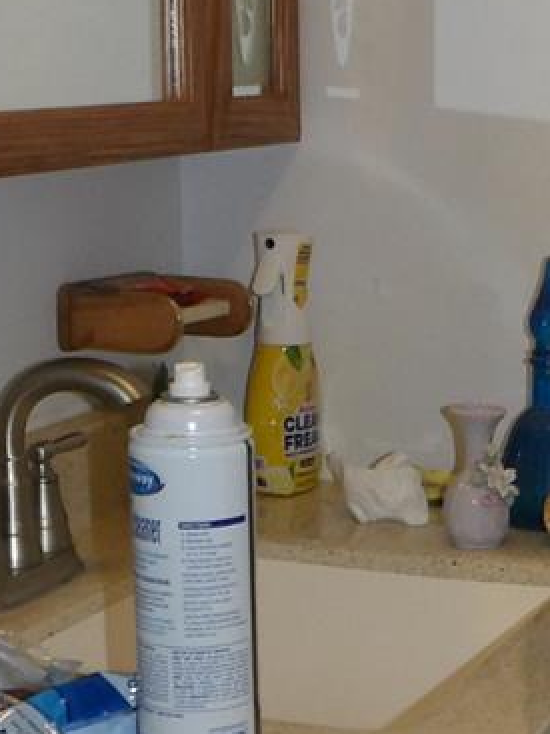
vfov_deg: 20.7
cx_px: 461
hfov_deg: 15.6
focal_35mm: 94
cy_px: 546
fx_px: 1993
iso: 200
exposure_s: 1/30
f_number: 4.1
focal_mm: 4.2
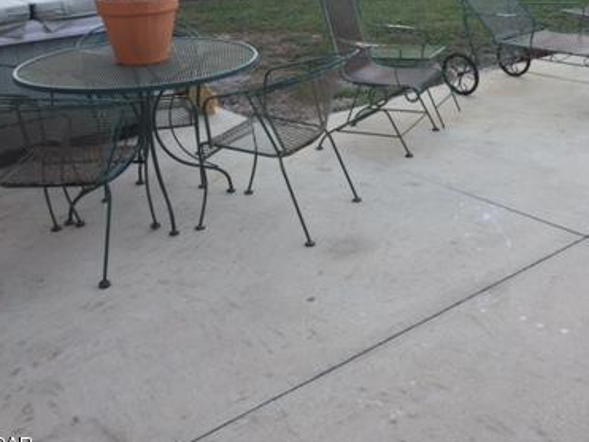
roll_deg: +1.3
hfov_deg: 37.6
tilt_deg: -14.2
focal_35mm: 50
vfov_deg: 28.5
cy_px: 95
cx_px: 414
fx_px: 850
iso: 32
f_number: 2.2
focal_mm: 4.15
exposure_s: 1/60
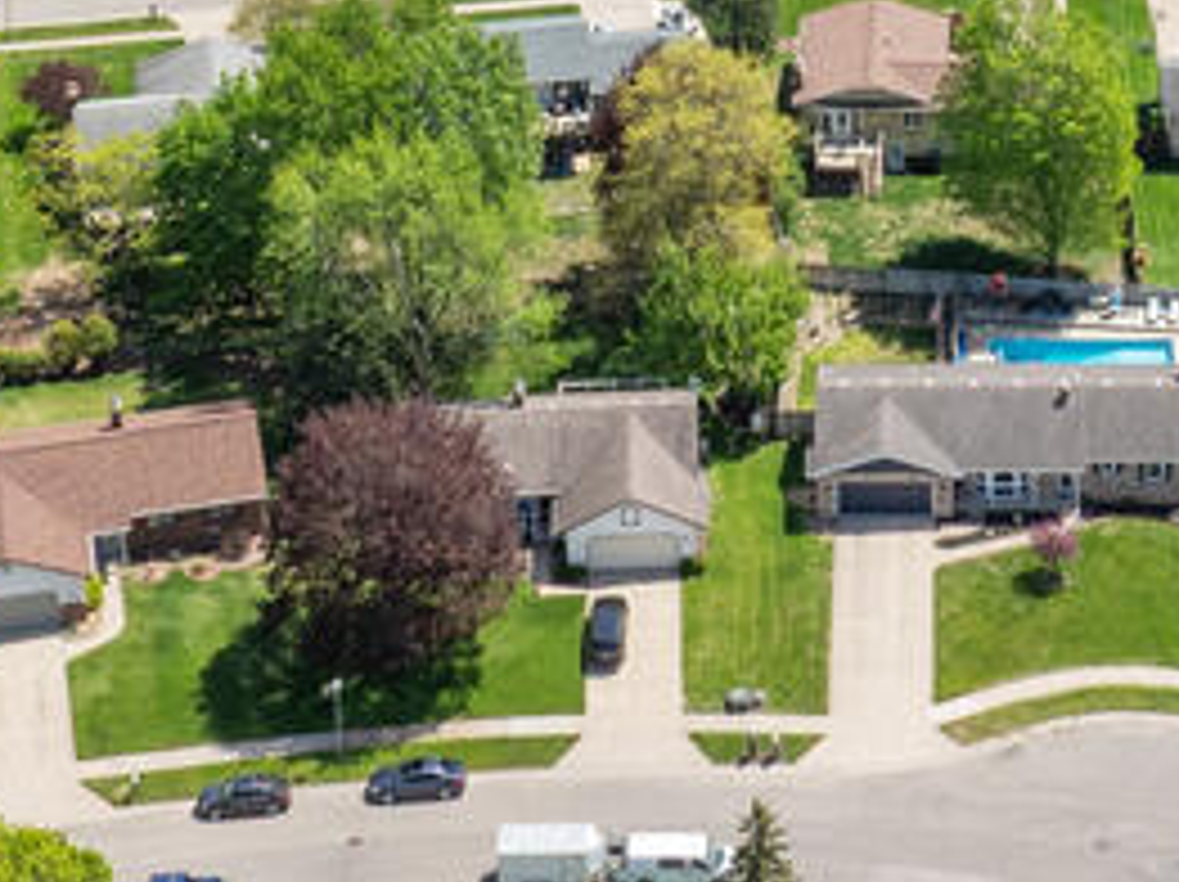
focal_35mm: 110
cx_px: 976
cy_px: -502
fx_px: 3743
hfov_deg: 17.7
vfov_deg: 12.7
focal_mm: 12.29
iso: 110
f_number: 8
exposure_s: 1/160
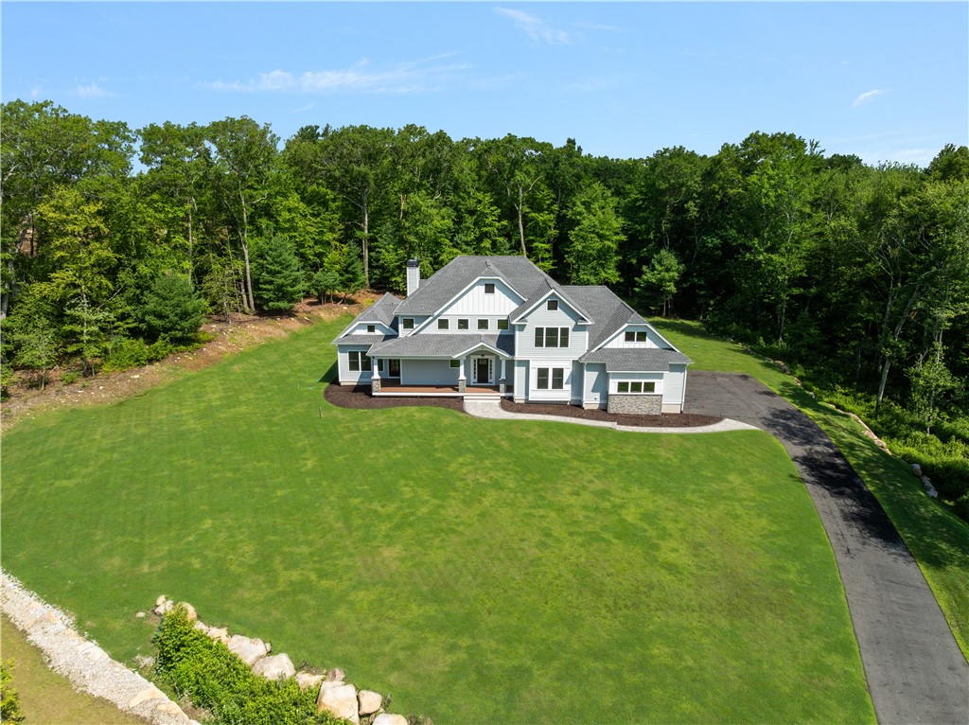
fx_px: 671
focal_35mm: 24
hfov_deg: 71.6
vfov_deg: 56.7
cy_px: 362
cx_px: 484
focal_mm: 12.29
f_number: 5
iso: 100
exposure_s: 1/200
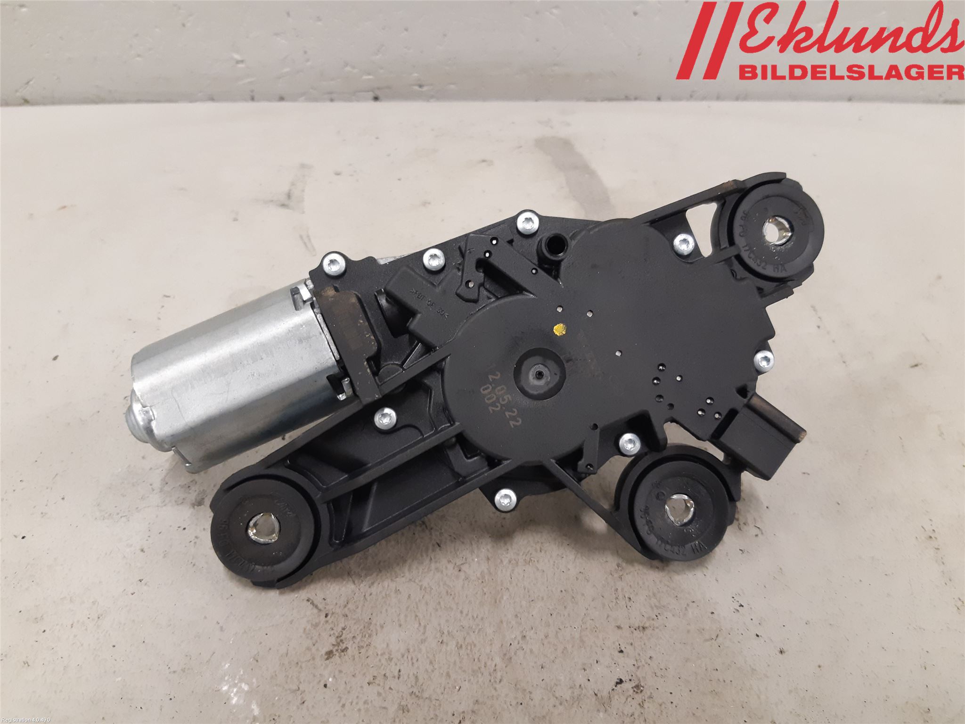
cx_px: 482
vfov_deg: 53.1
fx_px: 725
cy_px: 362
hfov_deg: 67.3
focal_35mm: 26
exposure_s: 1/50
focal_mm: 3.93
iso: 200
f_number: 1.7
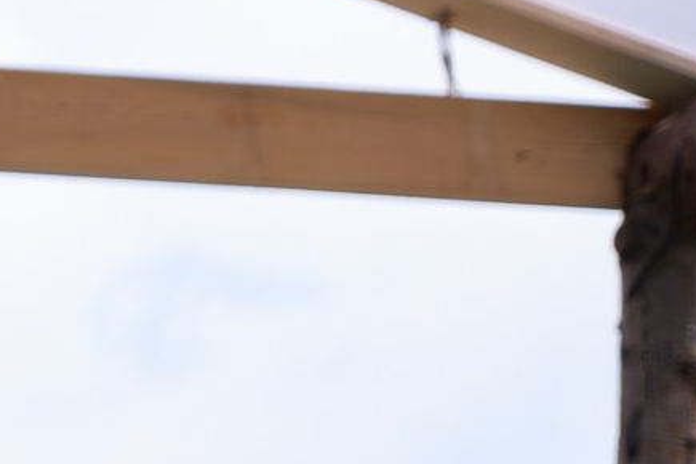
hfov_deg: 5.2
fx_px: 7288
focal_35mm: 377
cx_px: -1306
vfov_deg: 3.6
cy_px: 271
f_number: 3.2
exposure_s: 1/1250
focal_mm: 42.7
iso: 200
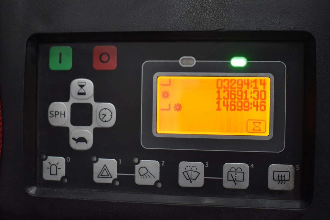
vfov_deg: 34.2
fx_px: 357
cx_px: 165
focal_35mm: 39
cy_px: 110
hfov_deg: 49.6
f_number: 4
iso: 1600
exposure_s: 1/60
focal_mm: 26
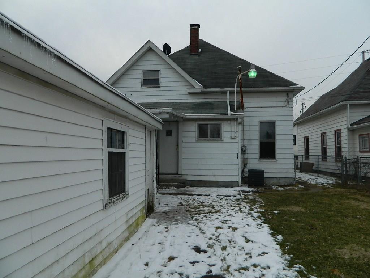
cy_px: 139
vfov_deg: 54.9
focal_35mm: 25
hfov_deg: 69.4
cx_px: 185
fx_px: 267
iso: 80
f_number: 8.7
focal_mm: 4.5
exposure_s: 1/200
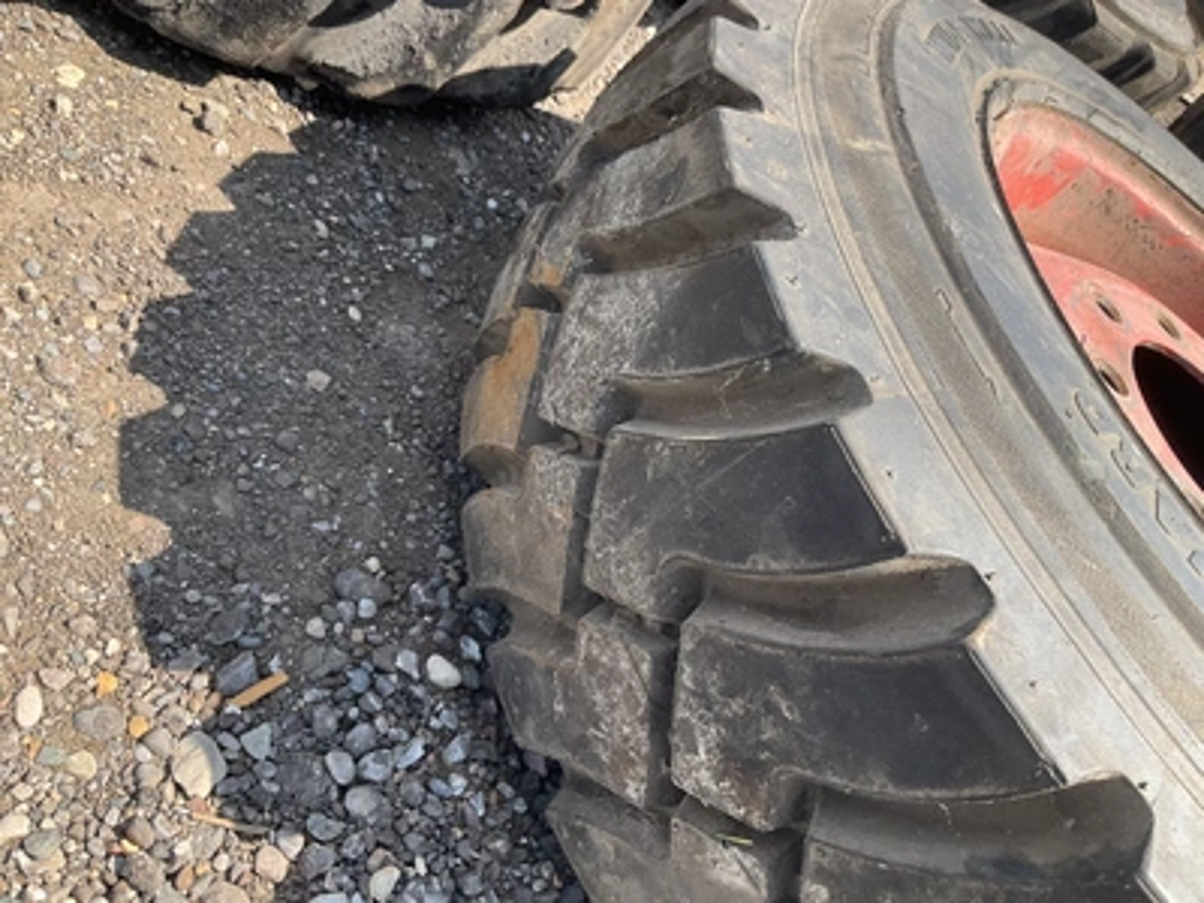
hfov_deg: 61.7
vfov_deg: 48.2
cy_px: 452
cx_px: 602
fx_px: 1009
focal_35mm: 29
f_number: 1.8
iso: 25
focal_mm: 3
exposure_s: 1/514
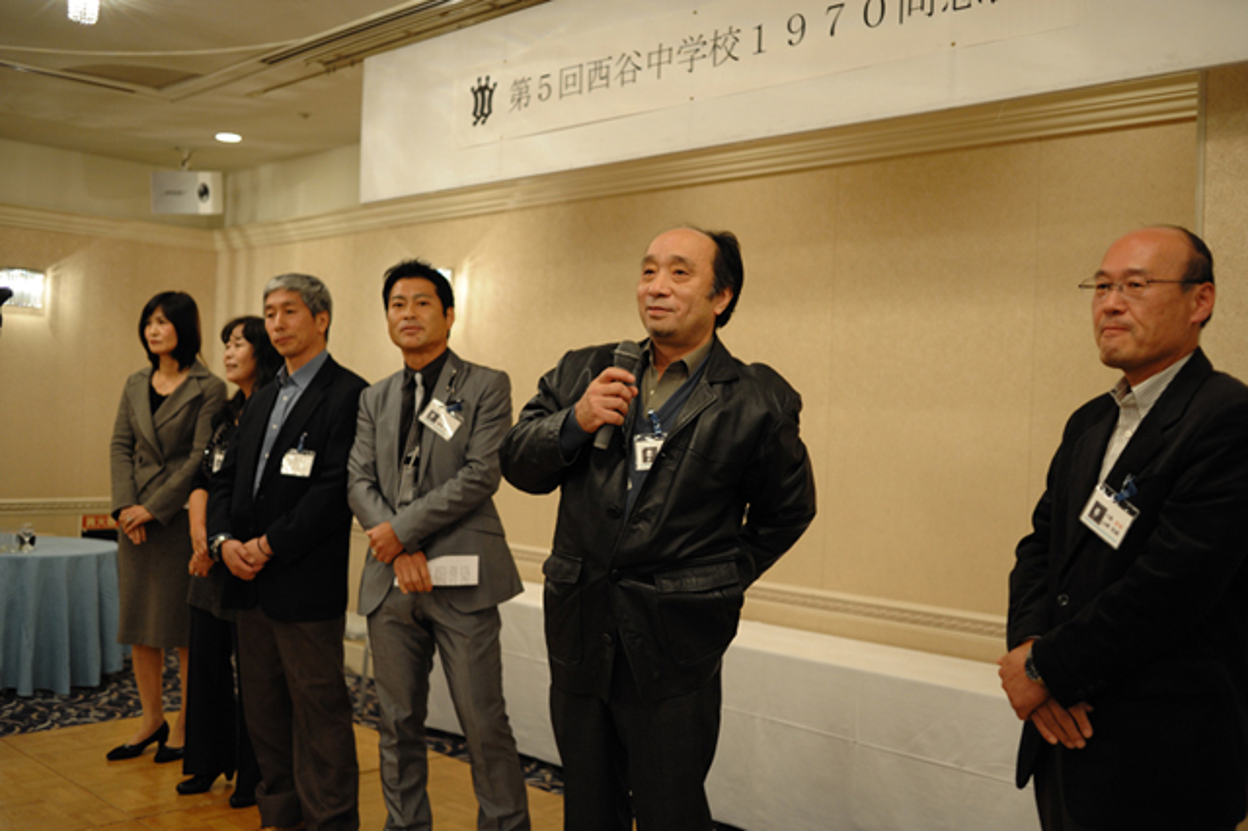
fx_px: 1213
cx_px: 624
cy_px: 416
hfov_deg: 54.5
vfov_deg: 37.8
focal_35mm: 35
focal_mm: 35
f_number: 2.8
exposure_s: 1/100
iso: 1400
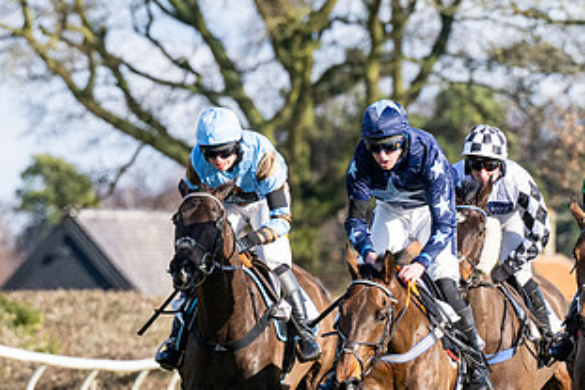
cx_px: 460
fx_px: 14064
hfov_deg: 2.4
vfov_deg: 1.6
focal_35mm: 866
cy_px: 386
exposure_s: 1/3200
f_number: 4
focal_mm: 185
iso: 400
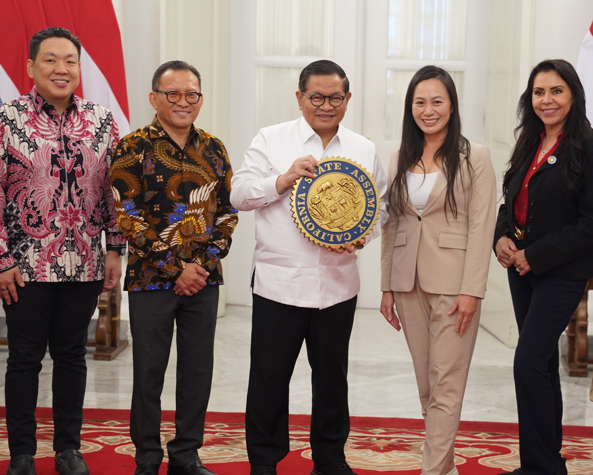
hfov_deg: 19.7
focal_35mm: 97
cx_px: 333
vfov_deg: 15.9
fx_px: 1703
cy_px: 222
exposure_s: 1/100
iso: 1600
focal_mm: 67.7
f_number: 3.2
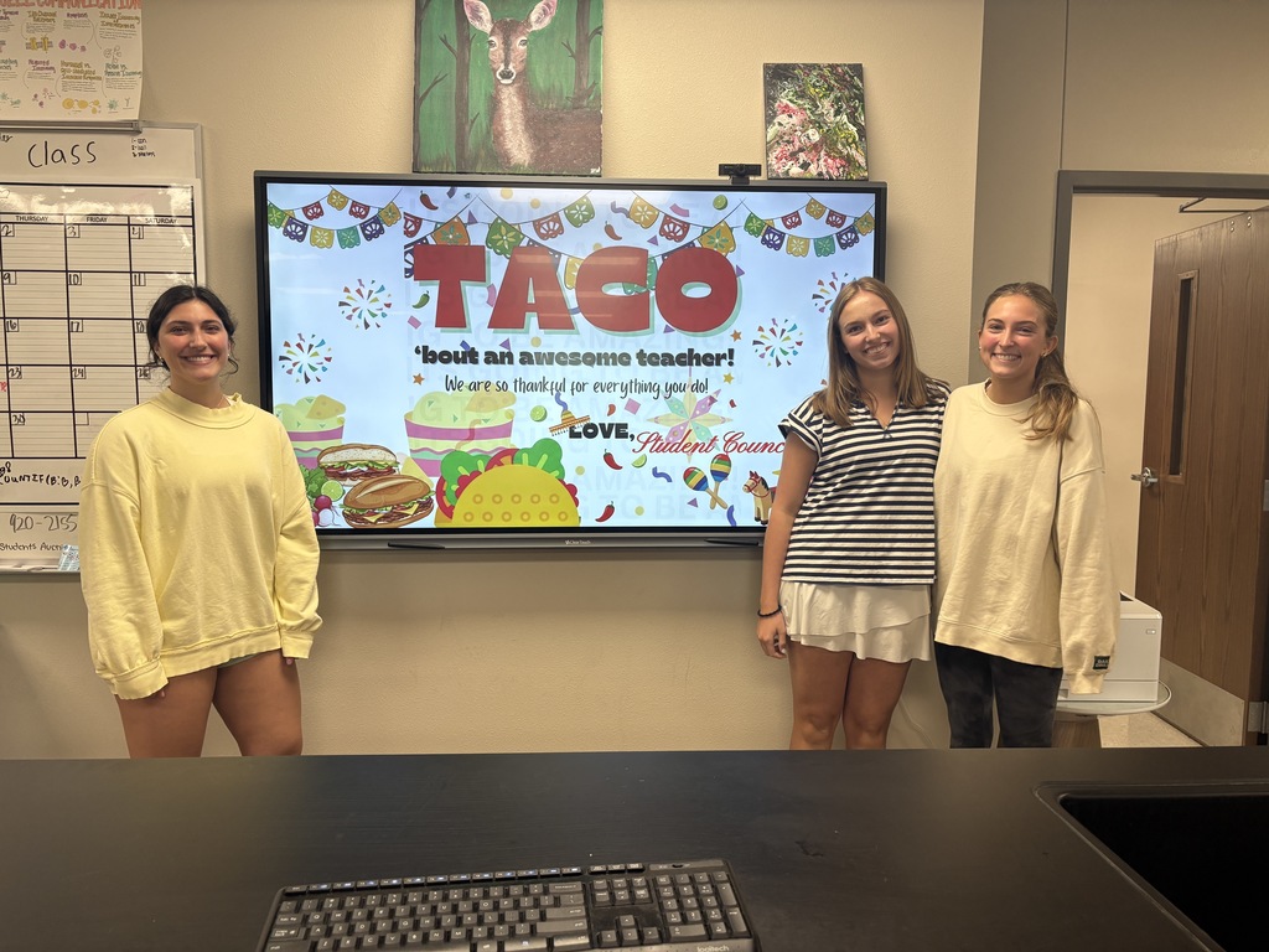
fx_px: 953
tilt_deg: -4.9
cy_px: 476
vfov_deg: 53.1
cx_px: 634
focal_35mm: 26
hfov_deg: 67.3
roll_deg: +0.8
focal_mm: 5.96
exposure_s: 1/90
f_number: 1.6
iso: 100
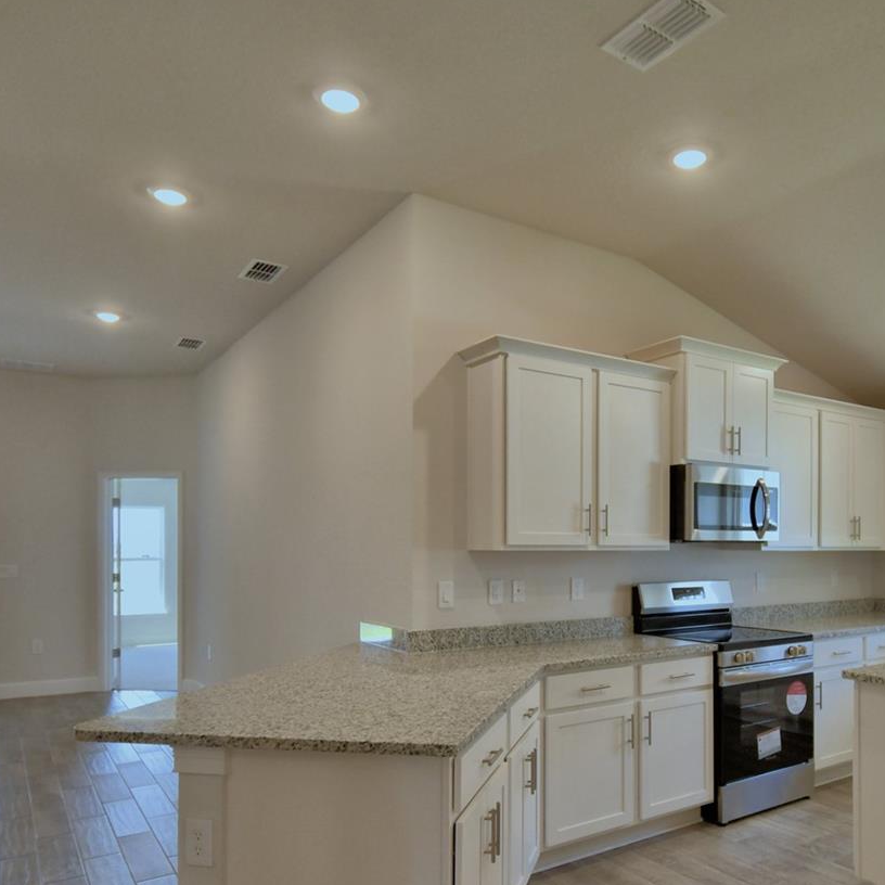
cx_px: 562
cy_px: 548
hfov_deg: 61.9
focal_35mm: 25
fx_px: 723
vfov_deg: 62.1
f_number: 4.5
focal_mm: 10
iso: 400
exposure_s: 1/100
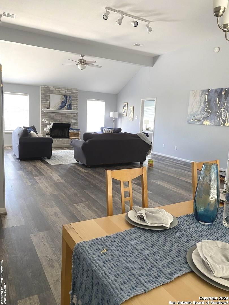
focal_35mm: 26
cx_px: 114
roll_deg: -2.7
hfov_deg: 53.1
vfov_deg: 67.3
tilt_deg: -7.3
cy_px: 152
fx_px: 229
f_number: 1.8
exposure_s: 1/60
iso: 160
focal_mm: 4.25
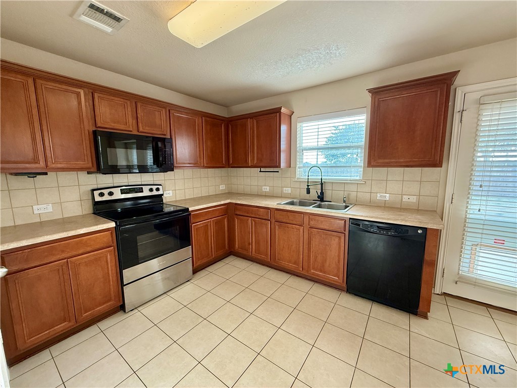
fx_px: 209
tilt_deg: -6.8
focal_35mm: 14
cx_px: 258
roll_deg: +0.4
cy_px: 194
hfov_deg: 102.1
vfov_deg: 85.7
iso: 250
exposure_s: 1/120
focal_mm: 2.22
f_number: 2.2
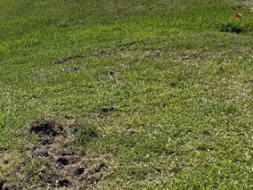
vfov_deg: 15.0
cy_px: -112
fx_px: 658
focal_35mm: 90
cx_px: 50
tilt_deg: +0.4
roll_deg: -1.3
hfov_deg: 21.5
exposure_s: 1/10000
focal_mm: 5.1
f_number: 1.6
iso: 32
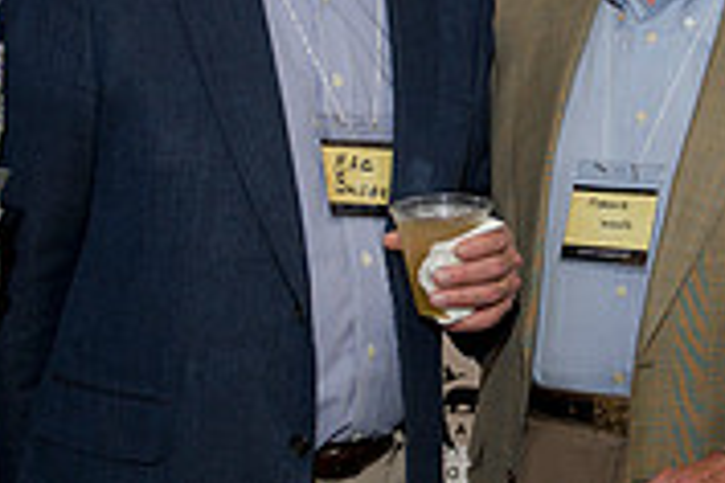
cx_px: 541
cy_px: 188
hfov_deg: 19.3
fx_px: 2114
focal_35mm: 105
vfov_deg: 13.0
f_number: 3.5
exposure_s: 1/125
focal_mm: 32
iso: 800
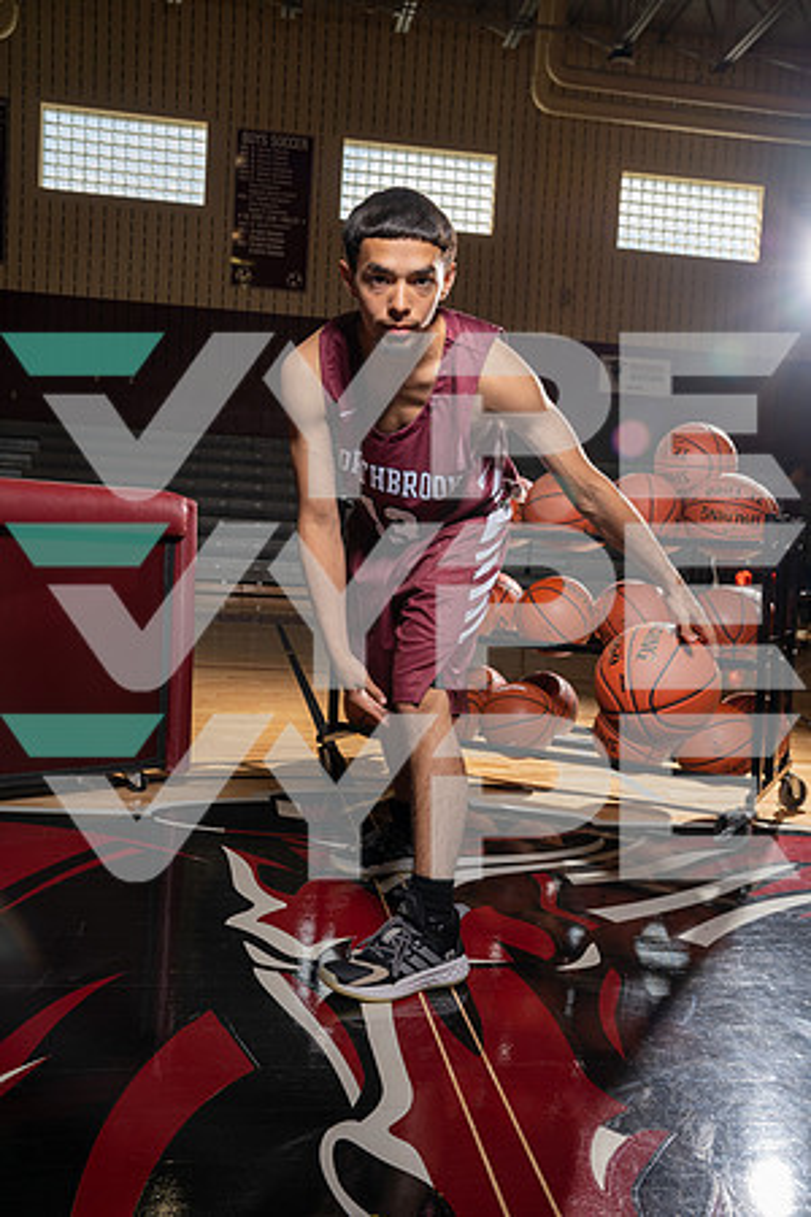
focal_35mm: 33
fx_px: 1115
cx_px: 406
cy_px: 608
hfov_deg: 40.0
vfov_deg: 57.2
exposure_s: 1/250
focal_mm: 33
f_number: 8
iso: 500
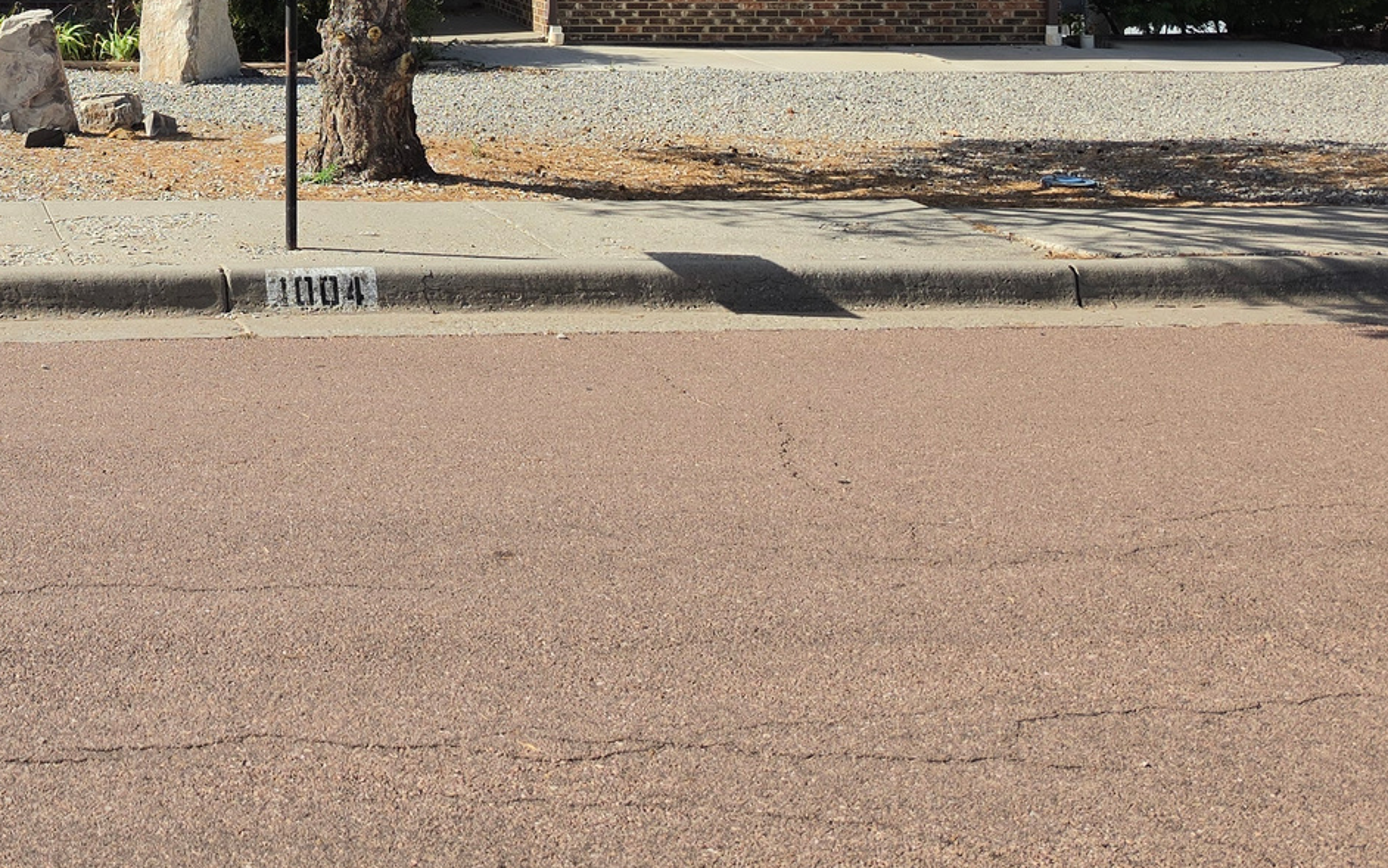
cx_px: 18
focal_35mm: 53
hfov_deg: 34.9
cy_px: -162
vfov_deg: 22.6
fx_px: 2005
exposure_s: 1/7939
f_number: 1.4
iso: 64
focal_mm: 6.5
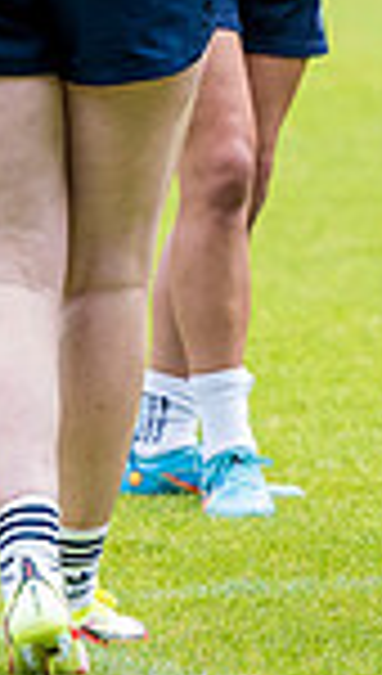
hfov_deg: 1.7
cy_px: -182
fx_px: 13090
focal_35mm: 731
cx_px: 767
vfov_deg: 2.9
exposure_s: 1/1250
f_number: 3.2
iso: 800
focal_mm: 135
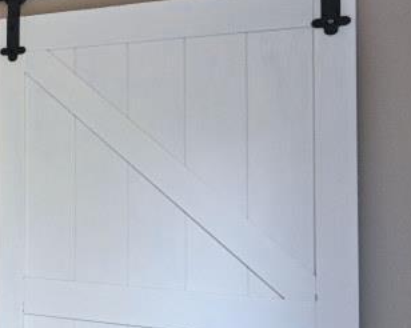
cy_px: 168
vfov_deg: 23.8
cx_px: -566
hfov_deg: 15.4
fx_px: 778
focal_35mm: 64
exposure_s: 1/60
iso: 400
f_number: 4
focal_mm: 14
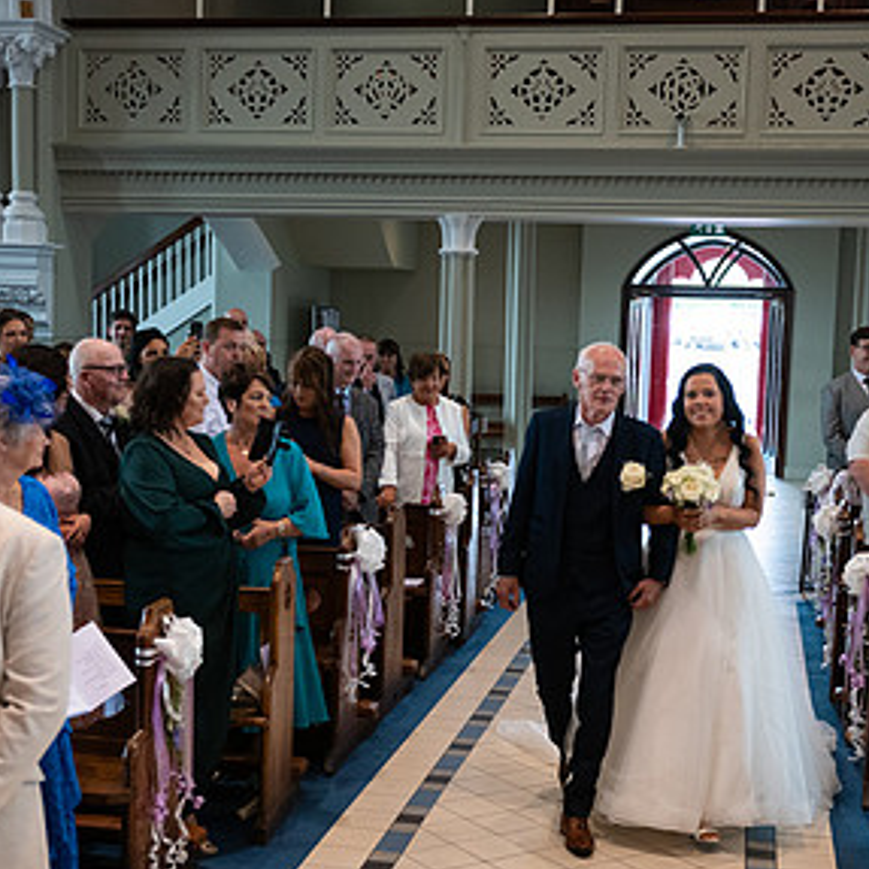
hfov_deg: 31.1
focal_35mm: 55
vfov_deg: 31.0
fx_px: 1562
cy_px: 519
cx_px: 403
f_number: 3.5
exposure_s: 1/160
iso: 800
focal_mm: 32
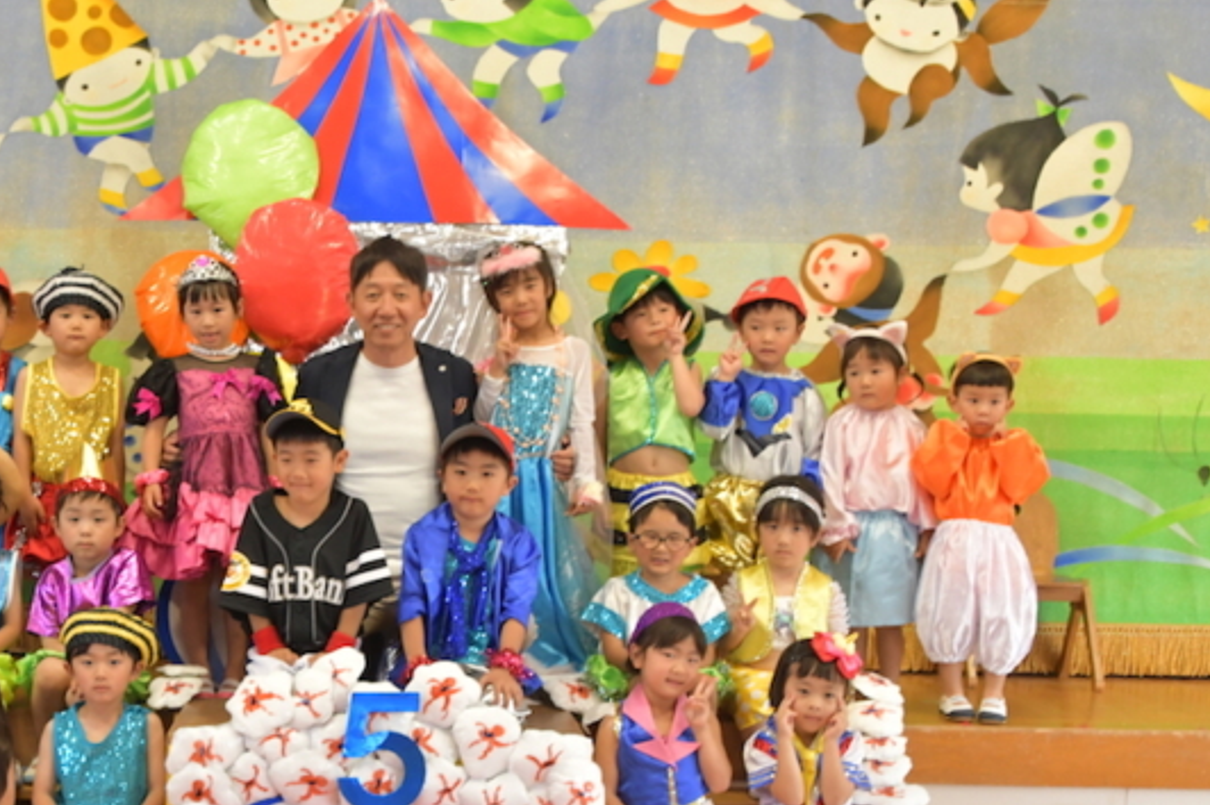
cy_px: 553
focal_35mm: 65
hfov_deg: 30.6
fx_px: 2183
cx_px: 350
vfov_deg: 20.8
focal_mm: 30
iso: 2000
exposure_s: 1/160
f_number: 6.3
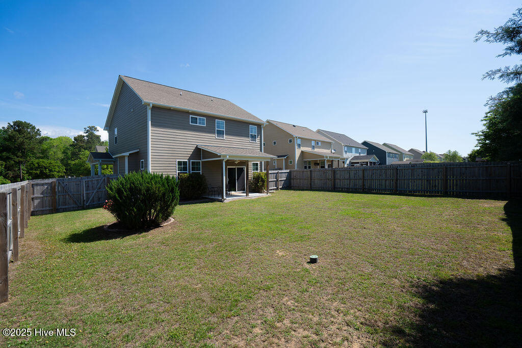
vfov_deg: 73.8
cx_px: 261
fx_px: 232
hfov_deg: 96.7
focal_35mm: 16
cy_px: 174
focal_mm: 16
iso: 100
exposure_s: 1/500
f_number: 5
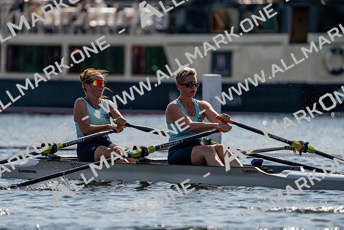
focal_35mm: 430
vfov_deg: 3.2
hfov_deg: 4.8
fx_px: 4110
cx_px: 172
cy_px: 115
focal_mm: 430
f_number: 6.3
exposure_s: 1/1600
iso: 125
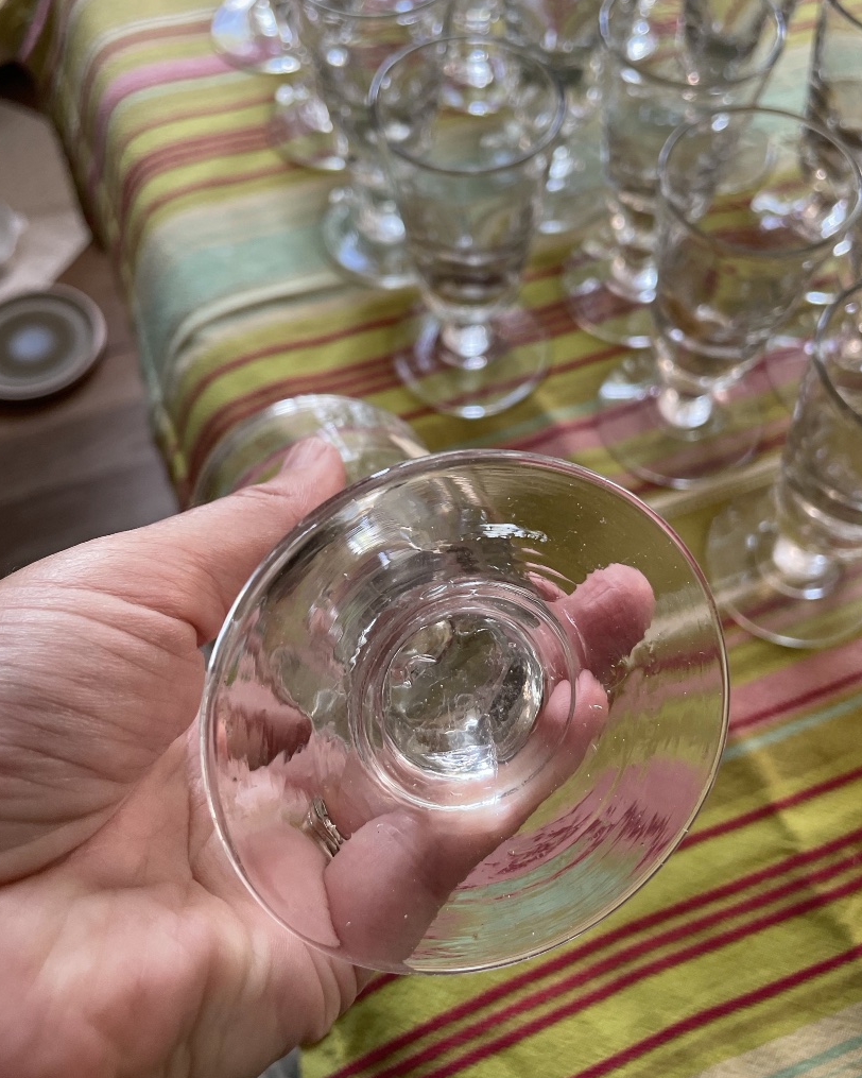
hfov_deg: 48.5
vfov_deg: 58.8
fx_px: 957
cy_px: 518
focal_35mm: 30
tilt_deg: -61.6
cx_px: 466
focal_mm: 4.2
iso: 125
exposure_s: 1/121
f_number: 1.6
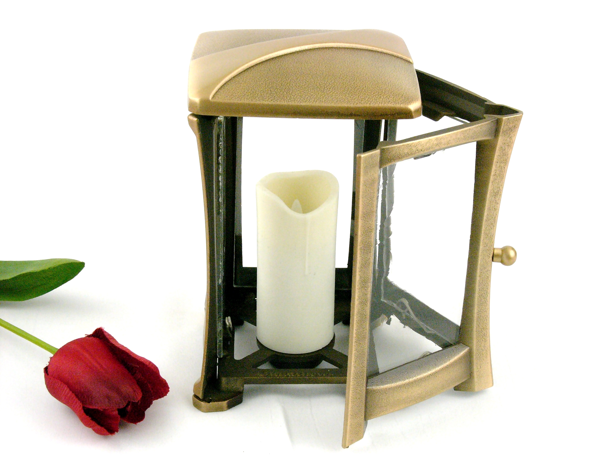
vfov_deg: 21.0
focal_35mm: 70
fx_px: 1234
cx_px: 305
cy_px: 229
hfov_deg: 27.8
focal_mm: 17.7
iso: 400
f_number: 9
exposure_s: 1/13
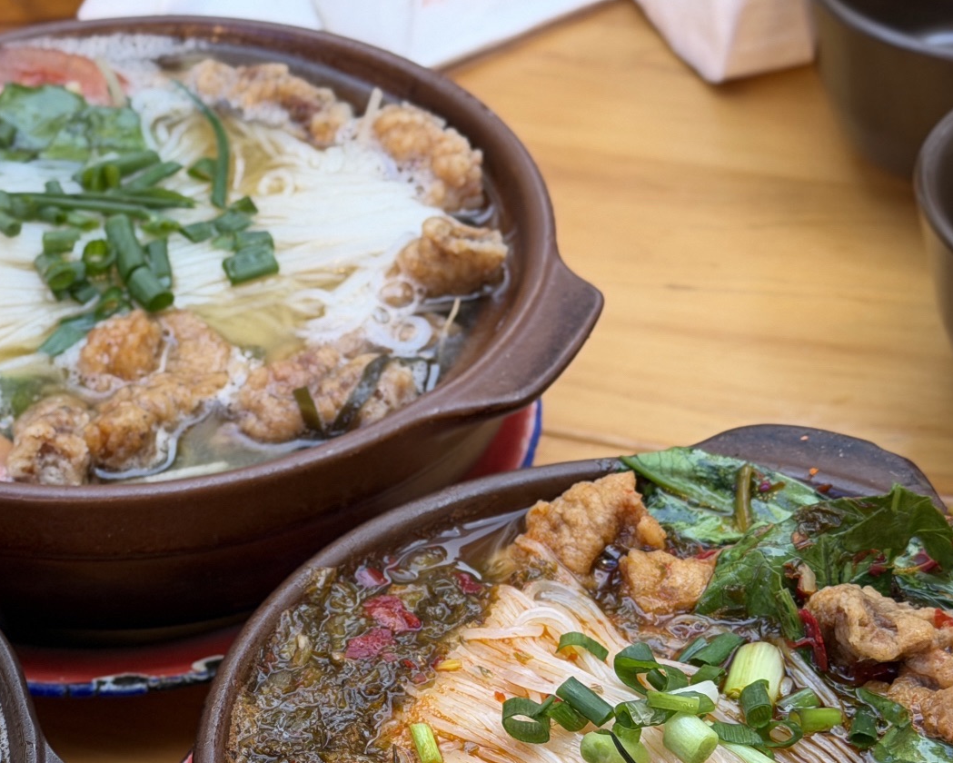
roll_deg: +2.9
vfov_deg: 16.9
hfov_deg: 20.9
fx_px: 2539
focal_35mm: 90
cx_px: 135
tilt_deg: -44.9
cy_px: 665
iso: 80
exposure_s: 1/100
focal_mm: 6.76
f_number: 1.78
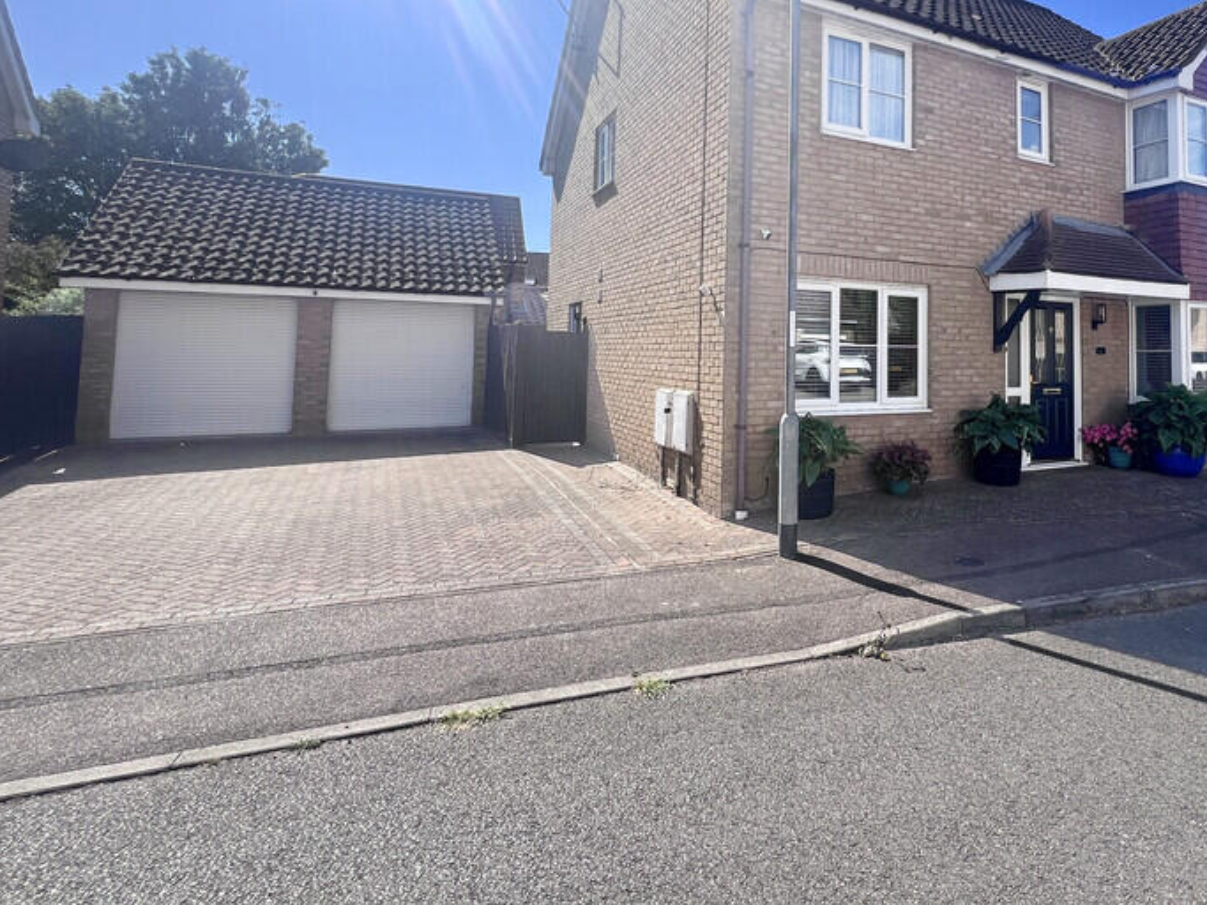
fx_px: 732
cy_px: 311
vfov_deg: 62.1
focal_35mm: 21
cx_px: 815
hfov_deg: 76.2
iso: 32
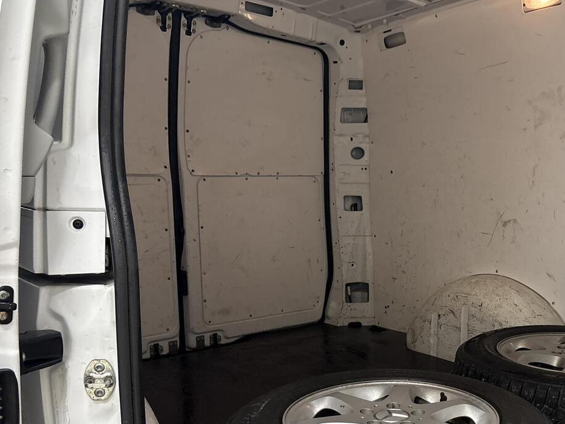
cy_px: 298
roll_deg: +0.9
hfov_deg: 44.4
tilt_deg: -9.7
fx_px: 669
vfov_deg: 34.7
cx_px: 415
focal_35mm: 41
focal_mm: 5.96
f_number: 1.6
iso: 400
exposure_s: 1/50
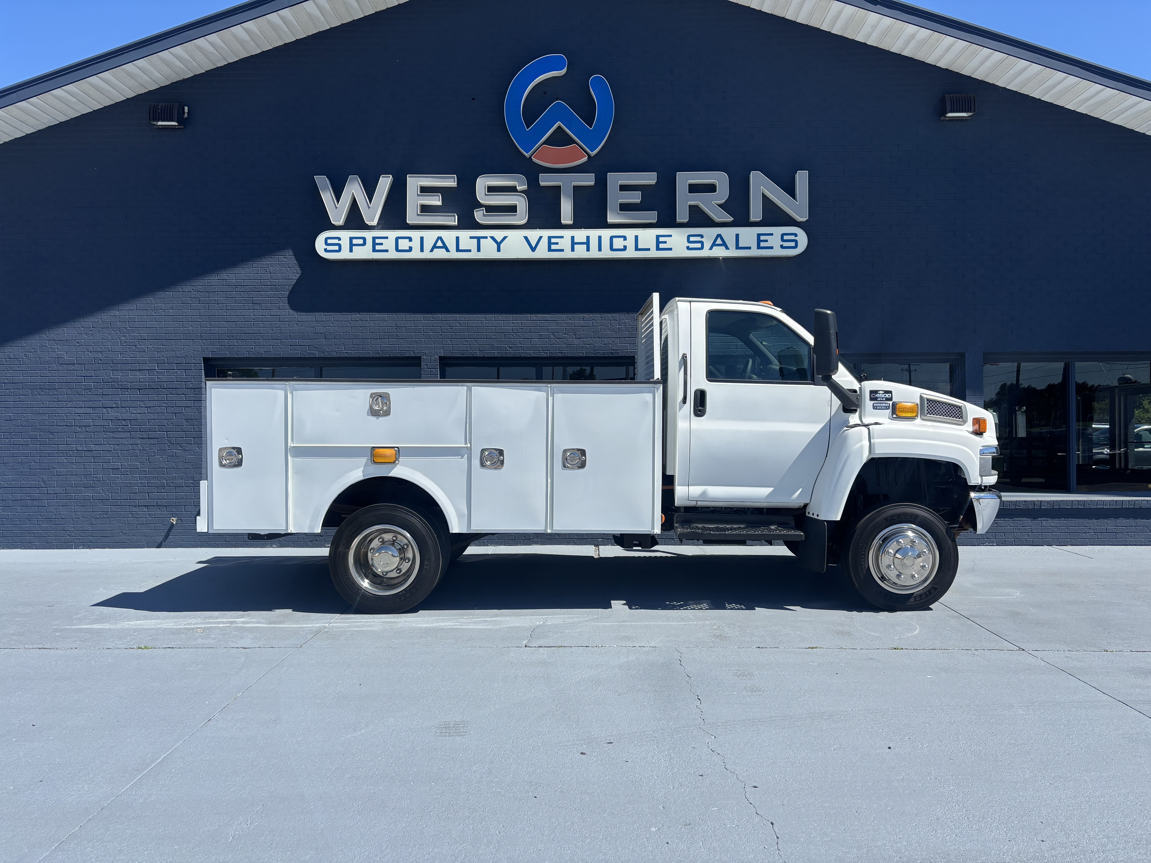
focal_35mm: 26
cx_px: 576
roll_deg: -0.1
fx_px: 865
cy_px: 432
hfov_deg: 67.3
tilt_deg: -0.4
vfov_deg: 53.1
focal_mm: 5.96
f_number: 1.6
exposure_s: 1/3205
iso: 50
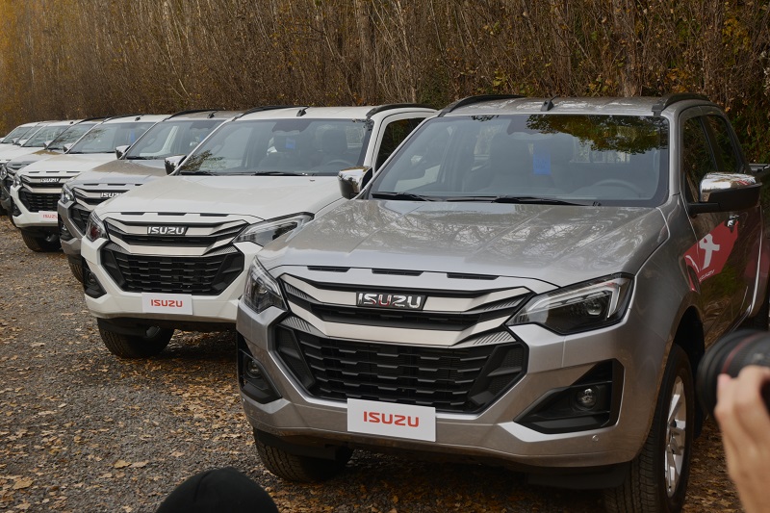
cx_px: 385
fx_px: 1187
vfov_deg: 24.4
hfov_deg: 35.9
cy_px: 256
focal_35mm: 56
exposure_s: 1/125
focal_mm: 37
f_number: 7.1
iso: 200
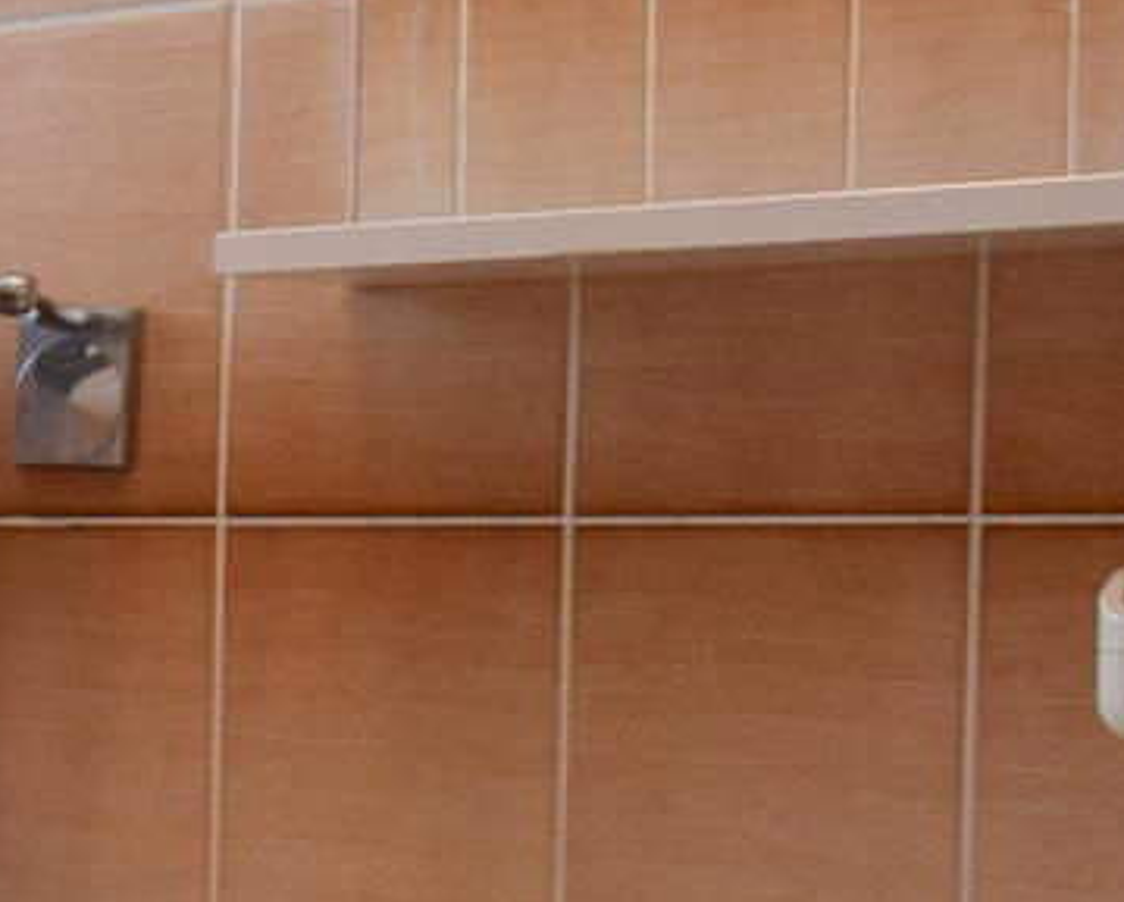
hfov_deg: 17.7
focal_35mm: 94
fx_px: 3130
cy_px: 589
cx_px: -686
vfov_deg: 16.4
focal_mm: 10
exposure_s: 1/100
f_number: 5
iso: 400
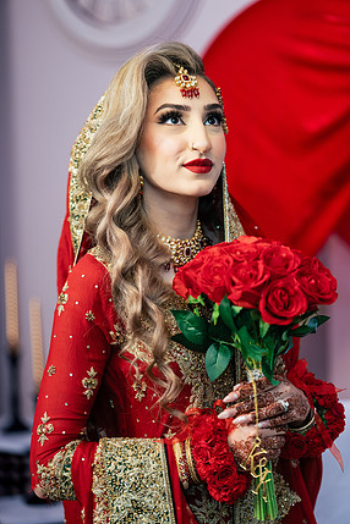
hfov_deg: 13.0
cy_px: 255
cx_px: 181
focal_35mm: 105
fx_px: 1531
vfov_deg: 19.5
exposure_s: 1/200
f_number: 2
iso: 1000
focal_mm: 100
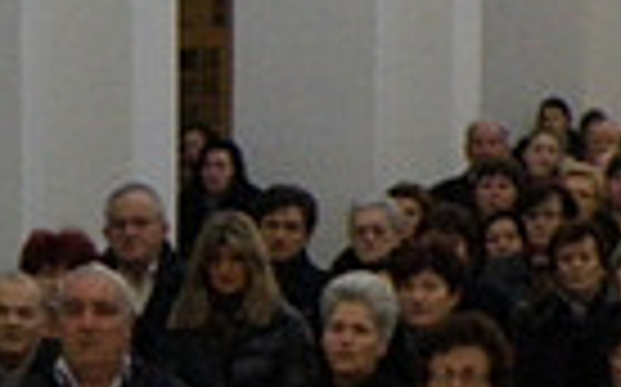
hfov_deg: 8.3
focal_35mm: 252
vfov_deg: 5.2
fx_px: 4261
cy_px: 428
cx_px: -54
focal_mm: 7.32
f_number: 3.3
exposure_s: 1/20
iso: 400
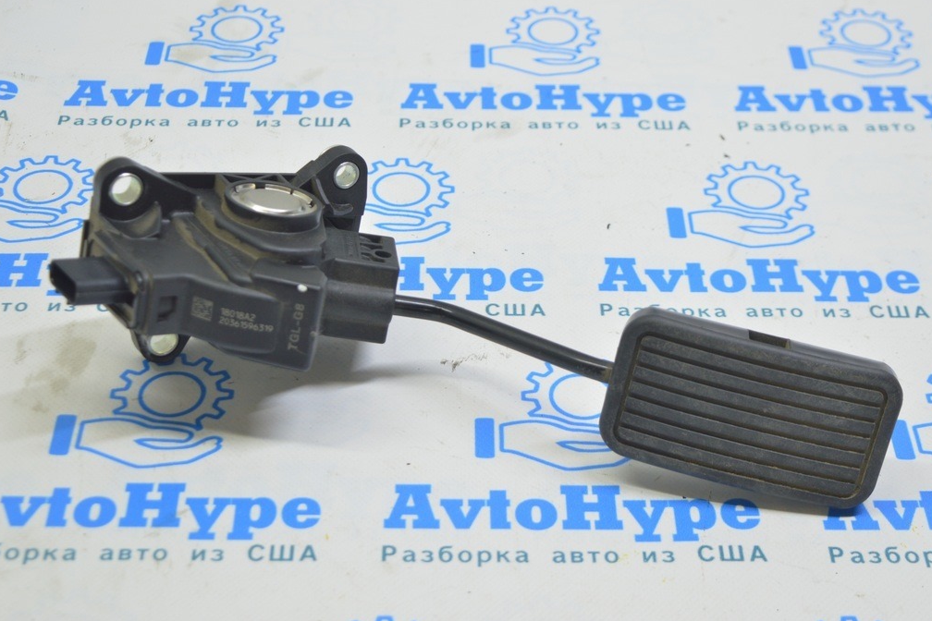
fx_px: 1773
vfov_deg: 19.9
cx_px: 471
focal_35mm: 69
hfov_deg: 29.4
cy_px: 308
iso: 400
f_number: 5.6
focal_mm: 45
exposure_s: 1/20
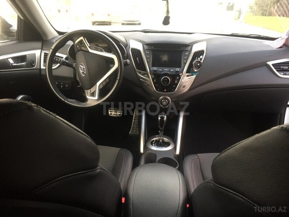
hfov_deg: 61.7
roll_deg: +0.0
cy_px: 108
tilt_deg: -20.7
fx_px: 242
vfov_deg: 48.2
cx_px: 144
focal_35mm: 29
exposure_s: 1/33
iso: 64
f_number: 2.2
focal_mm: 4.15
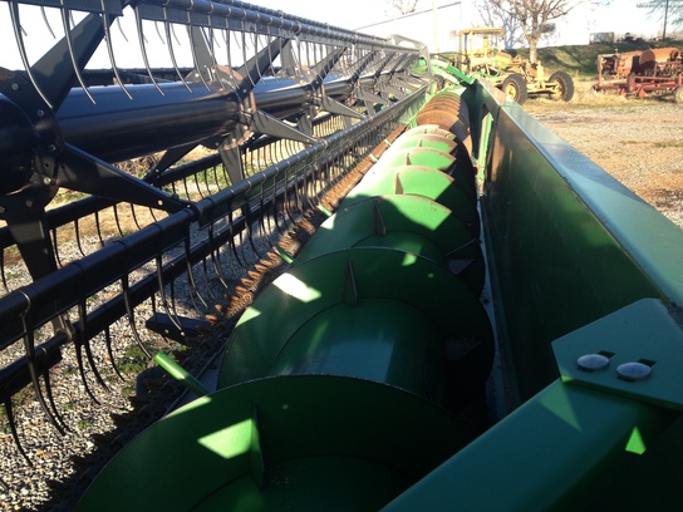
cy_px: 256
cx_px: 342
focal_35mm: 35
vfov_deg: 40.7
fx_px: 691
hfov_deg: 52.6
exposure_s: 1/424
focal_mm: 4.28
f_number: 2.4
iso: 50
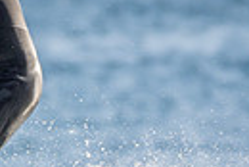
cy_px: 243
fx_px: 23148
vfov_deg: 0.4
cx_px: -169
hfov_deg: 0.6
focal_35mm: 3343
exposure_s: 1/1250
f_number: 5.6
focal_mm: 500
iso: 250
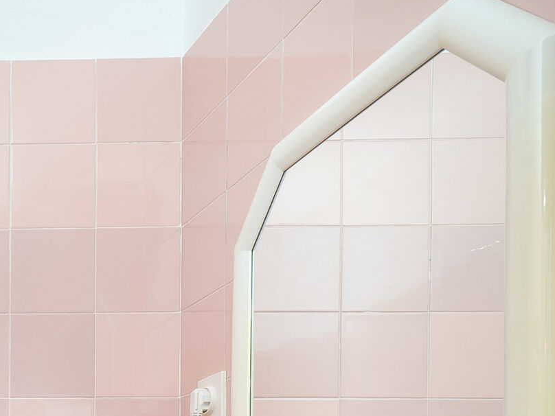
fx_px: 802
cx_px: -260
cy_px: 561
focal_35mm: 50
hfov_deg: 27.5
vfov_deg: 24.7
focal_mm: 10
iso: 200
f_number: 8
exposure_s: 1/160
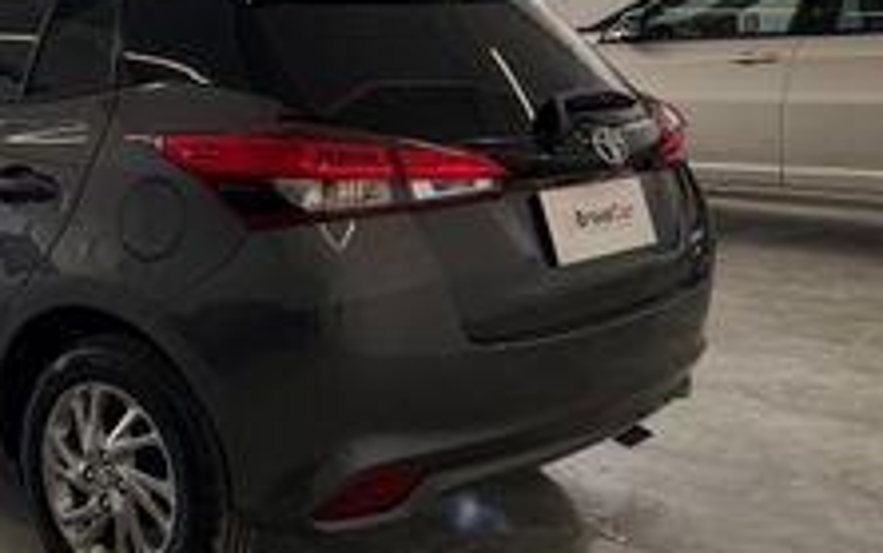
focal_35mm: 54
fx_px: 1300
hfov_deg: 35.5
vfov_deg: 24.0
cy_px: 267
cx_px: 103
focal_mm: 6.76
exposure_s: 1/461
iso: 100
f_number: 1.78
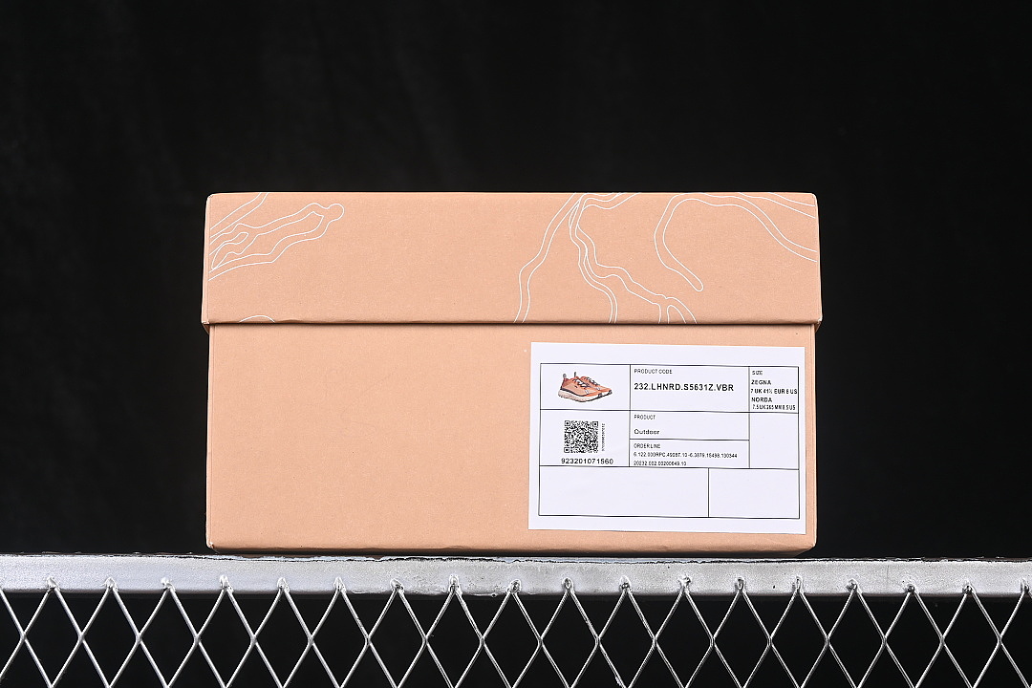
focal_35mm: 75
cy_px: 344
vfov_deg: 18.2
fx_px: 2150
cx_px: 516
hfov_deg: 27.0
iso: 160
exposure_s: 1/60
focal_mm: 50
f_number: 6.3
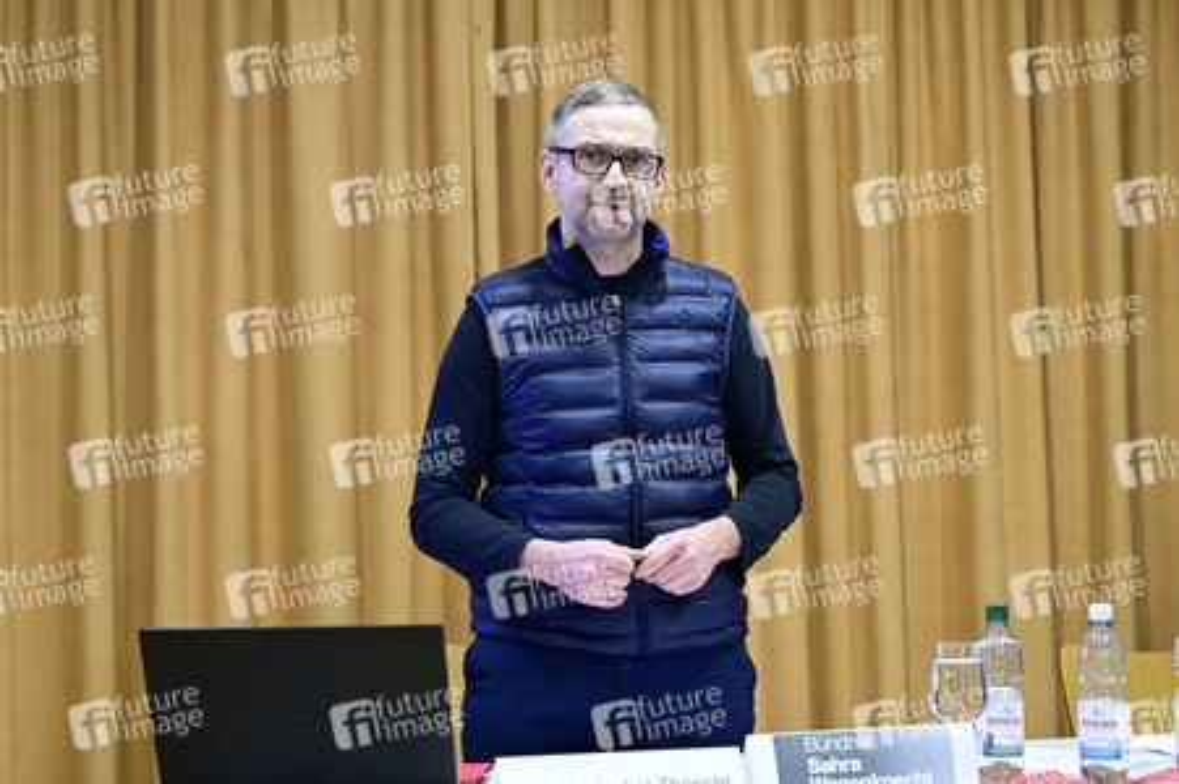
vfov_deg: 19.4
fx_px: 2291
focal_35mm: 70
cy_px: 392
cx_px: 590
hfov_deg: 28.9
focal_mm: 70
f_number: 4
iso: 4000
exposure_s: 1/100
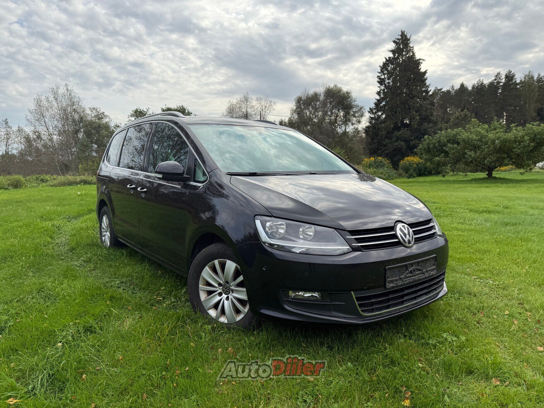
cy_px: 204
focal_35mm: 24
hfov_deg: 71.6
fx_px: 377
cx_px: 272
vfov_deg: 56.8
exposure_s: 1/3425
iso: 80
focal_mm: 6.76
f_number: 1.78
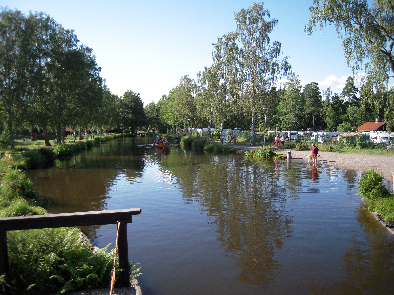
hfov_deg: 63.4
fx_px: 319
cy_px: 148
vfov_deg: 49.7
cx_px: 197
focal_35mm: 28
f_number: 2.7
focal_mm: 5
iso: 100
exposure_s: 1/640
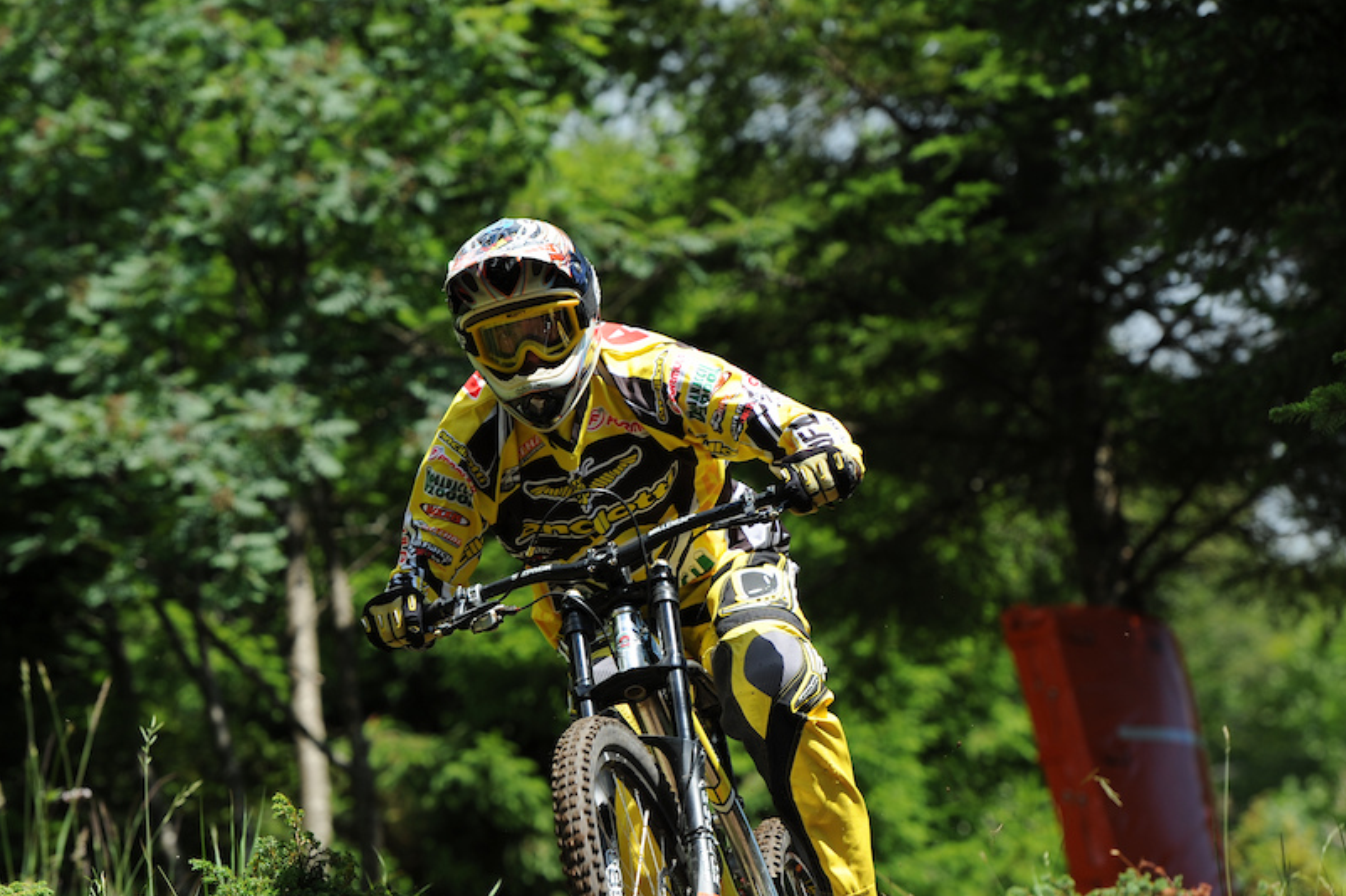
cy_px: 568
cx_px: 646
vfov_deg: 6.3
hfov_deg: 9.5
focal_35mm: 217
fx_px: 8110
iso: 200
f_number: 5
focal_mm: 170
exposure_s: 1/640
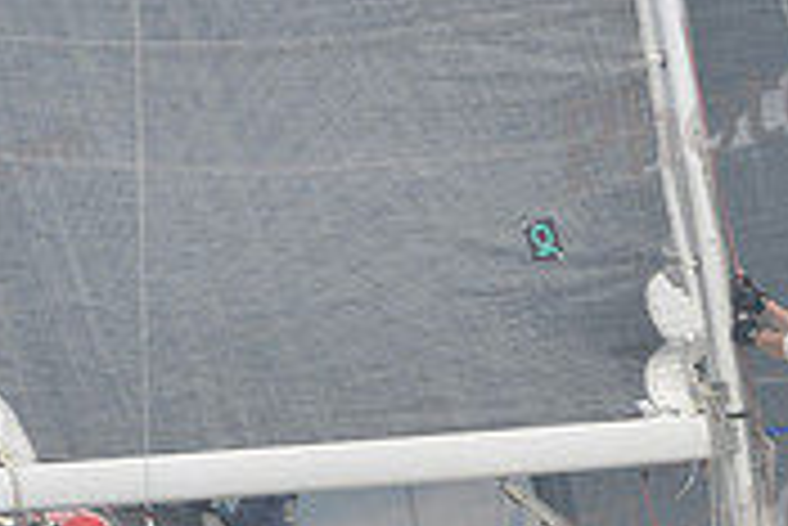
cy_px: 789
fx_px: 17438
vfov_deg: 1.7
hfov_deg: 2.6
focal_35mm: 796
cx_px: 324
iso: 280
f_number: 9
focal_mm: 240
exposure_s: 1/1000
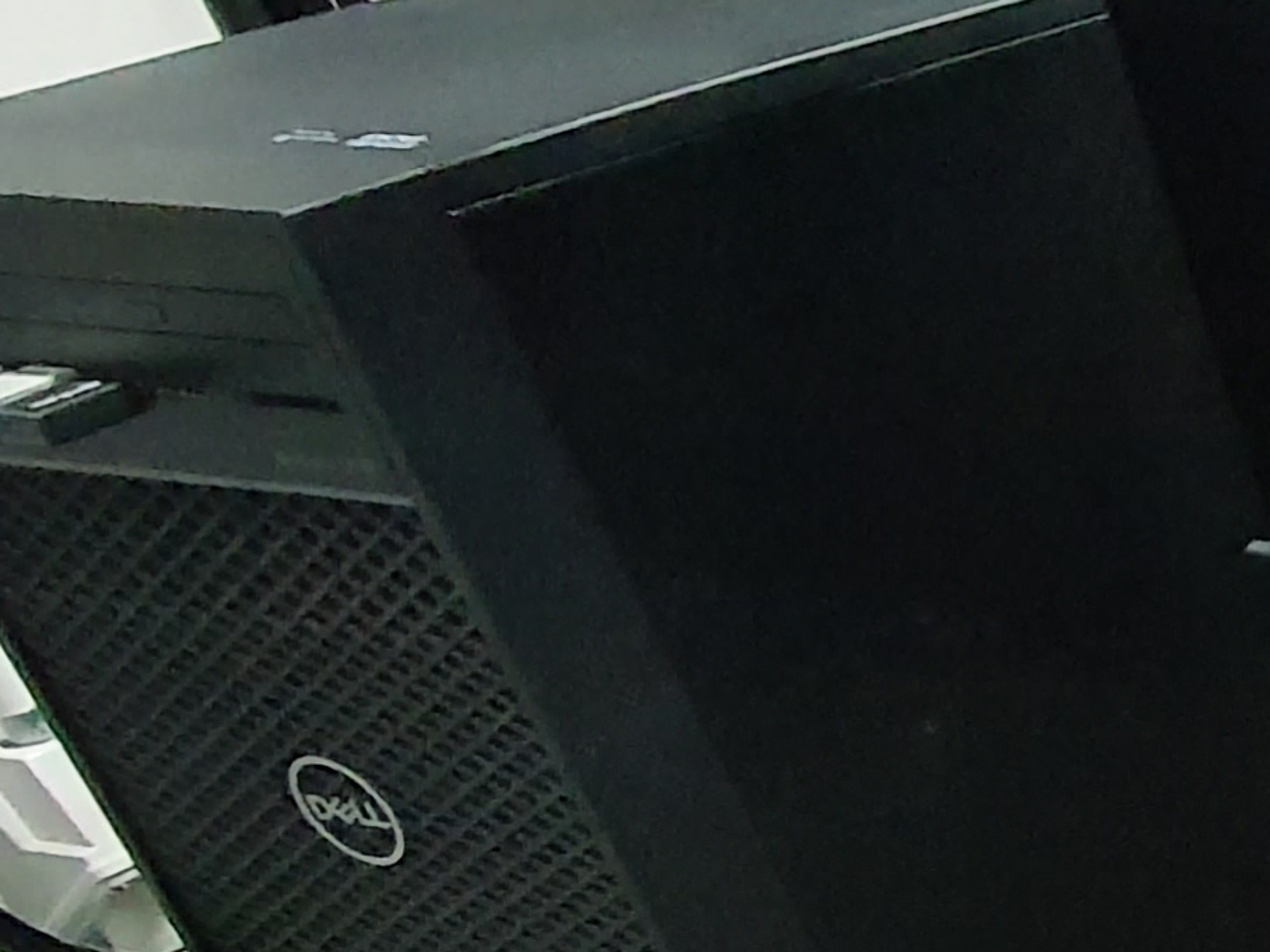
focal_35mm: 66
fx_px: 2421
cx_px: 2909
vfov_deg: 21.3
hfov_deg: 16.1
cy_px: 1018
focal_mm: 1.8
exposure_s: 1/14
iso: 640
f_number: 2.2
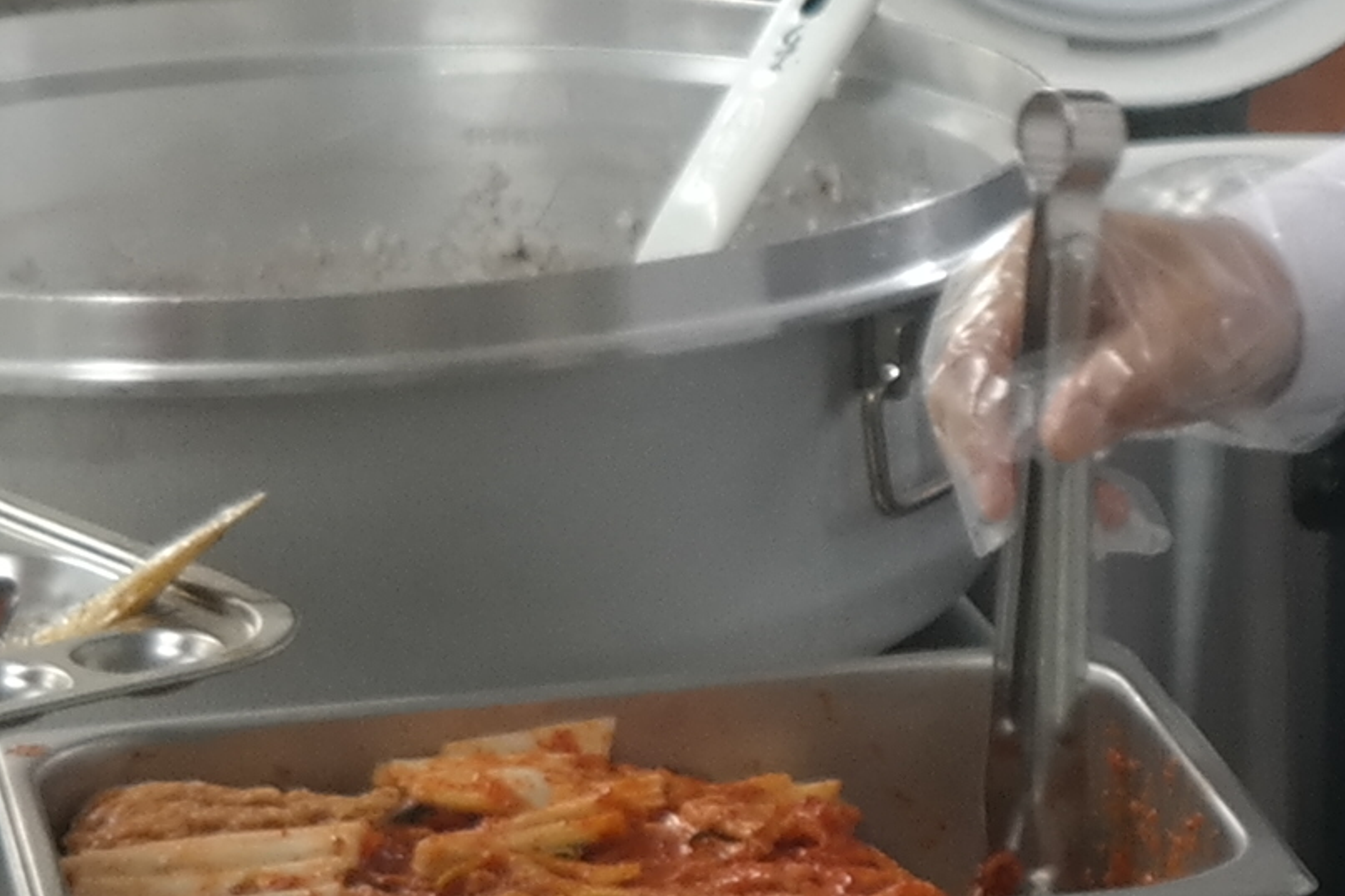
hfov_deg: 9.9
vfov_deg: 6.9
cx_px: 2350
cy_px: -68
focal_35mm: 197
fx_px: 7358
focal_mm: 19
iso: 400
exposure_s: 1/40
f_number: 3.5
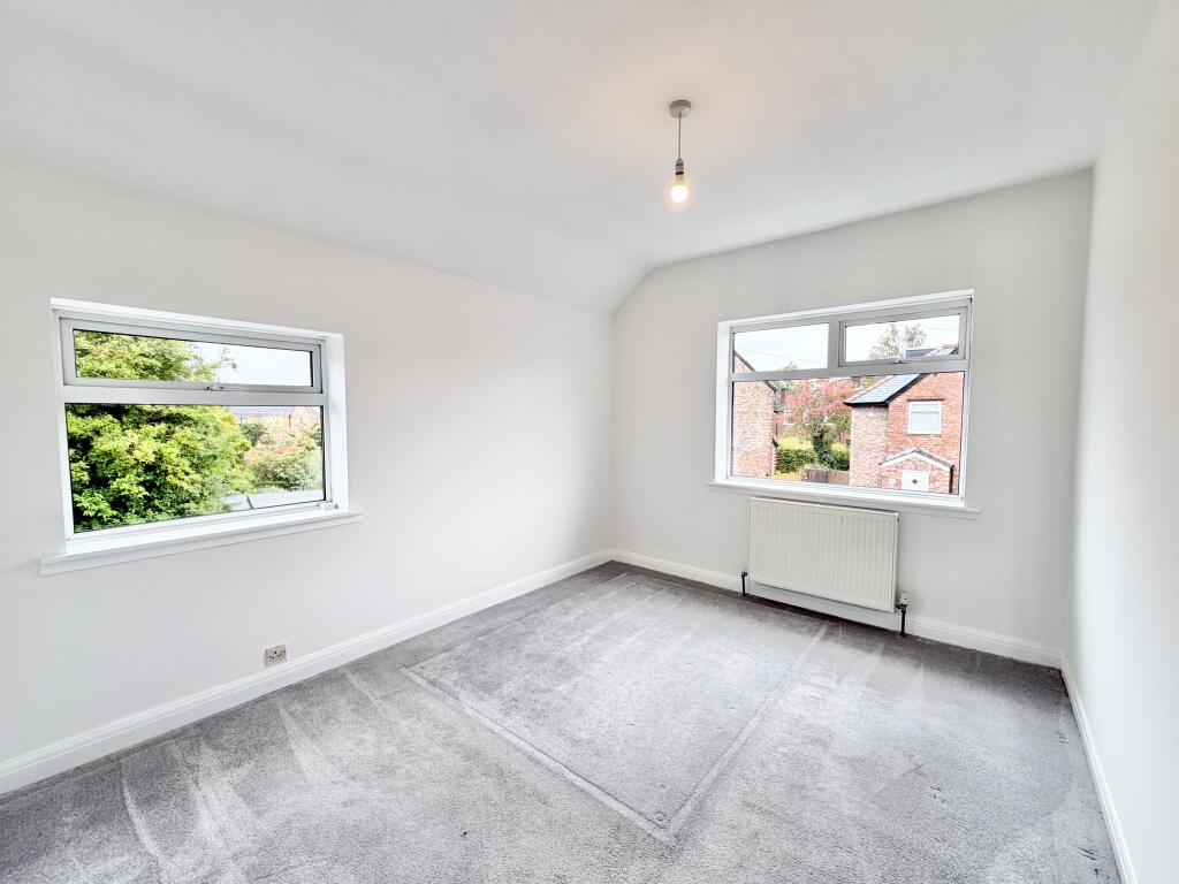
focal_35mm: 14
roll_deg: -0.4
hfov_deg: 102.1
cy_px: 442
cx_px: 590
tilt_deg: -3.1
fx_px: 477
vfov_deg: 85.7
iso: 100
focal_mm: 2.22
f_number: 2.2
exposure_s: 1/100
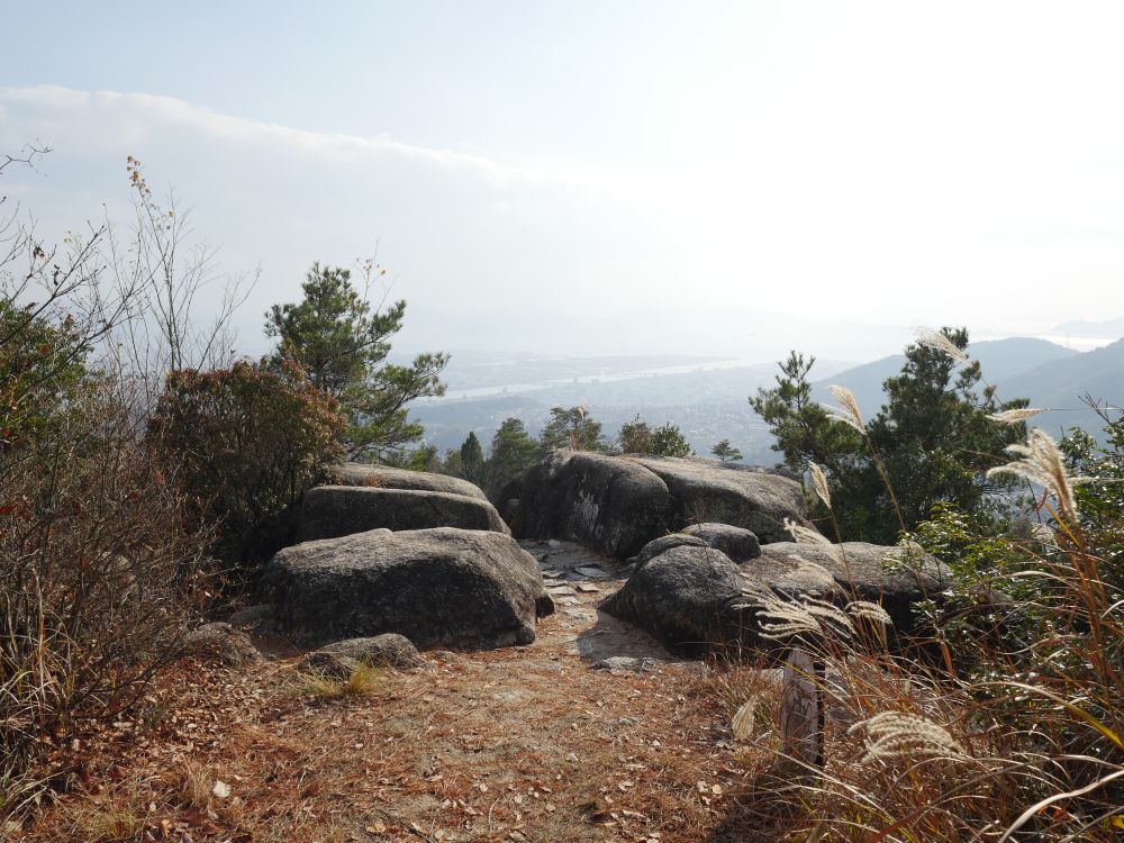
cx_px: 562
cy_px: 422
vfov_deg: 49.7
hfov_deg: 63.4
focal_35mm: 28
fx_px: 909
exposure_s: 1/500
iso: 200
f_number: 6.3
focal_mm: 14
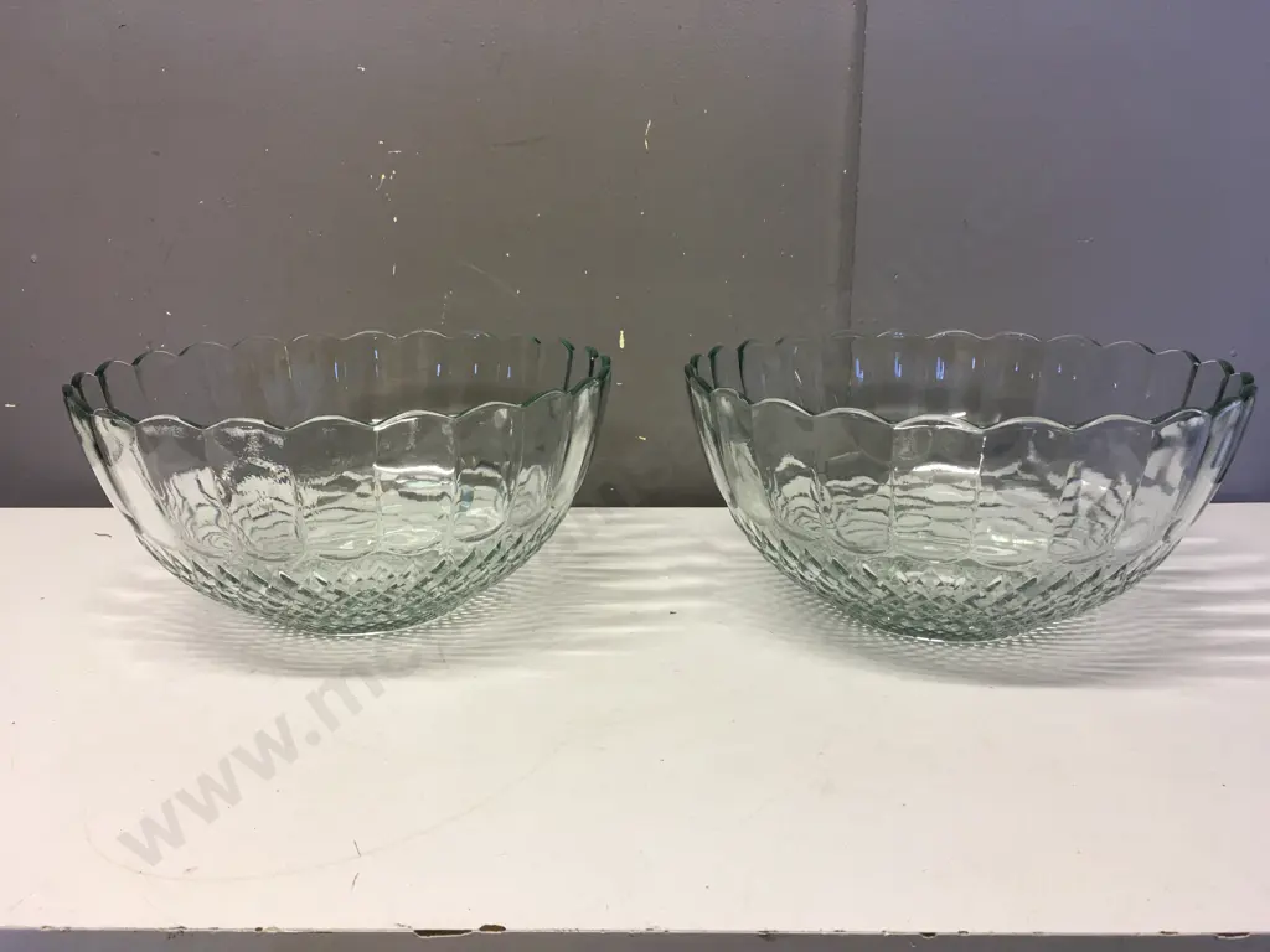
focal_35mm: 29
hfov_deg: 61.7
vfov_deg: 48.2
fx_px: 1064
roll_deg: +0.2
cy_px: 476
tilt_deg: -12.7
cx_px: 635
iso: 32
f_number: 2.2
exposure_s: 1/33
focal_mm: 4.15
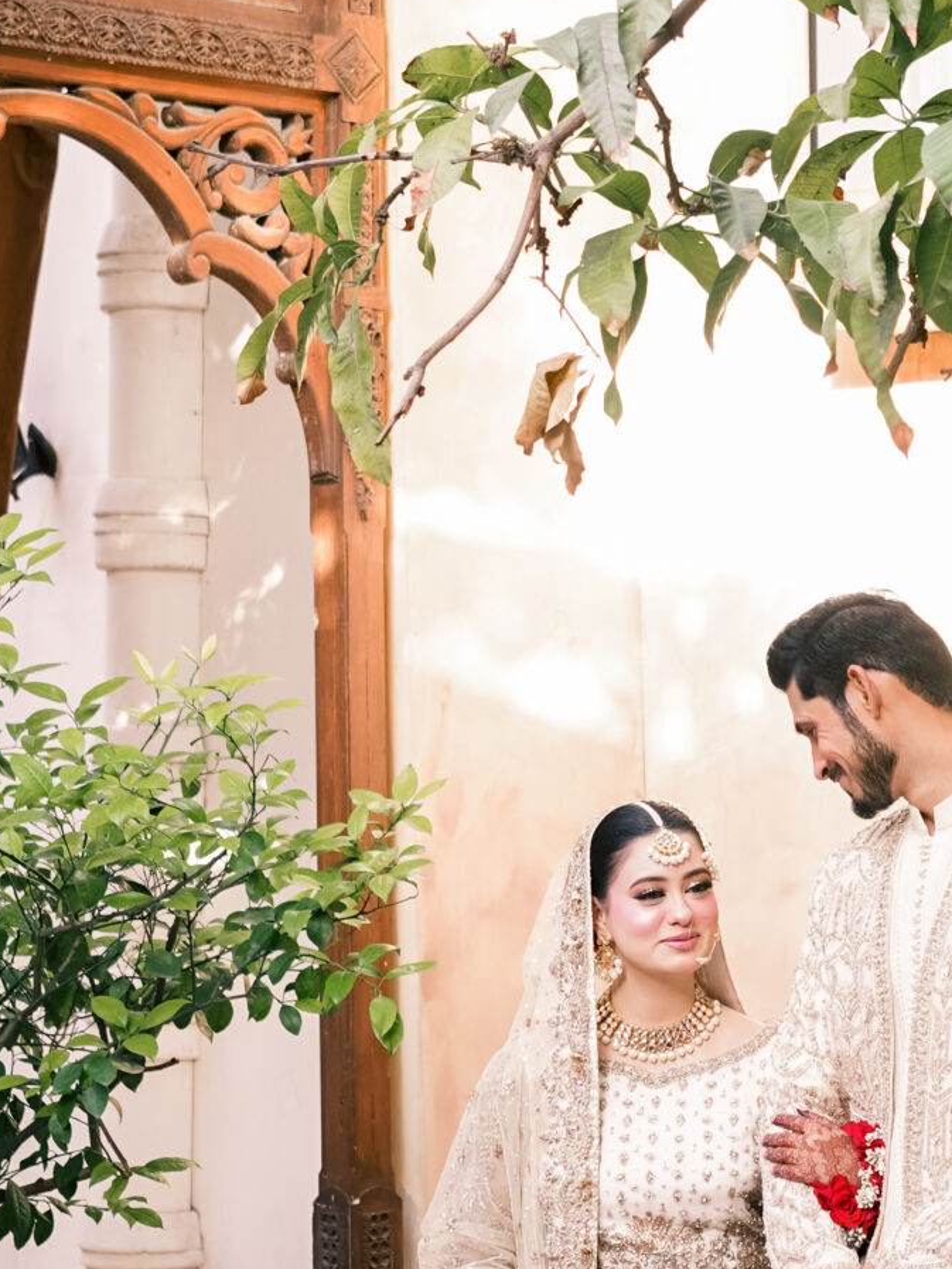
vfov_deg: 20.4
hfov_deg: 14.9
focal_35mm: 96
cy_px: 547
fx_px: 3519
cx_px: 1120
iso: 800
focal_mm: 35
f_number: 3.5
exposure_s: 1/400
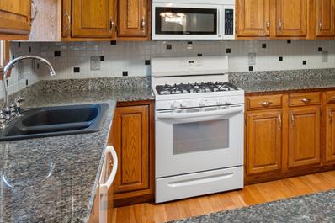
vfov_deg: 36.6
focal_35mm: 36
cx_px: 284
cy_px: 84
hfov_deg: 48.9
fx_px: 335
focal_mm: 14
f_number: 11
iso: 100
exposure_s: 6
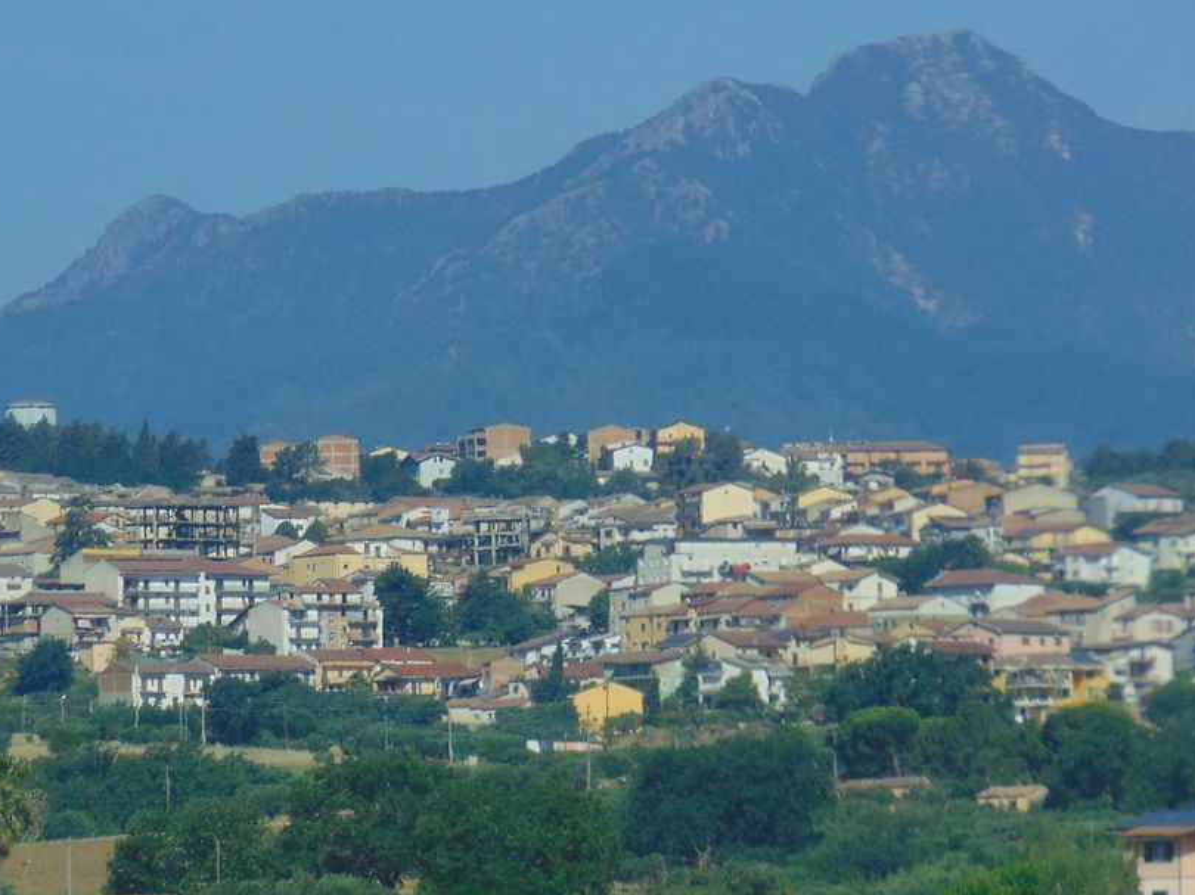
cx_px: 413
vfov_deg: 3.3
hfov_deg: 4.4
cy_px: 462
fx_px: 15703
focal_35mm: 455
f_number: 4.2
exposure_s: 1/160
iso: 80
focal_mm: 55.1
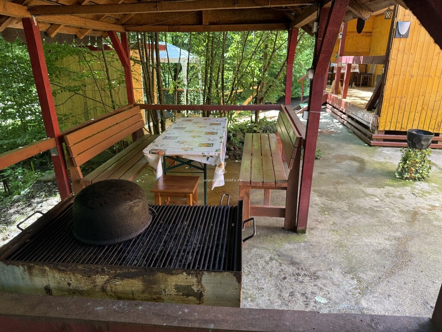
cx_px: 221
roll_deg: -1.3
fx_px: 306
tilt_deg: -17.7
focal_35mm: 24
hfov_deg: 71.6
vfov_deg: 56.8
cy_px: 166
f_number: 1.78
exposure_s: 1/121
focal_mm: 6.76
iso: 125
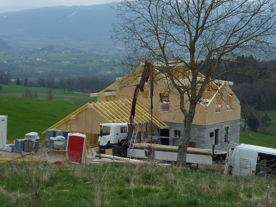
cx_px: 138
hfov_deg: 22.5
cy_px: 104
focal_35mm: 87
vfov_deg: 17.0
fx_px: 694
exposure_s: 1/400
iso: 80
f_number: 4.3
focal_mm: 7.8
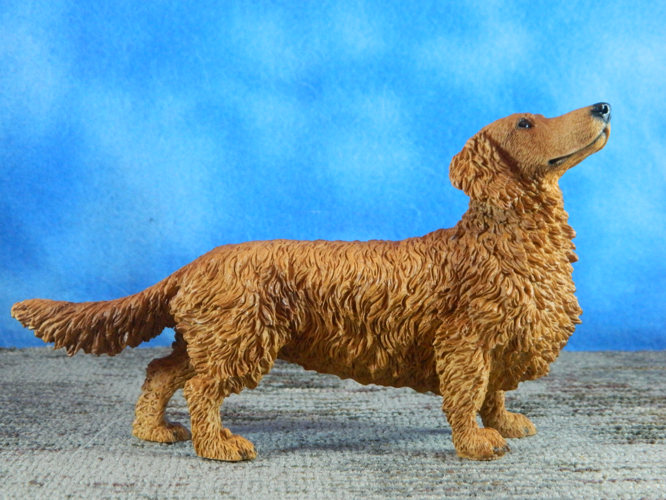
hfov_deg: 27.8
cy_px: 250
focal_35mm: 70
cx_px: 333
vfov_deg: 21.0
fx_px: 1347
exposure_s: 1/20
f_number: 4
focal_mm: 12.6
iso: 400
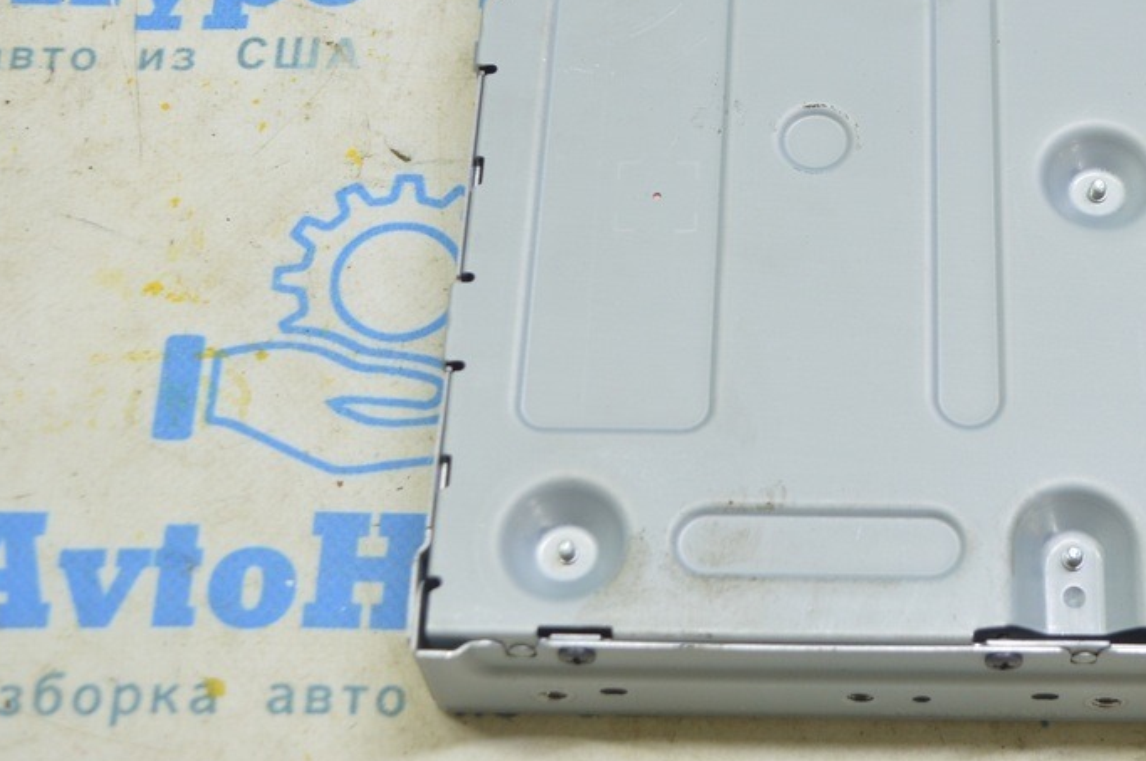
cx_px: 827
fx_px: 2290
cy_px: 214
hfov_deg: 27.8
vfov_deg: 18.8
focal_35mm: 72
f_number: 5.6
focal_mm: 32
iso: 400
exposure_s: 1/20
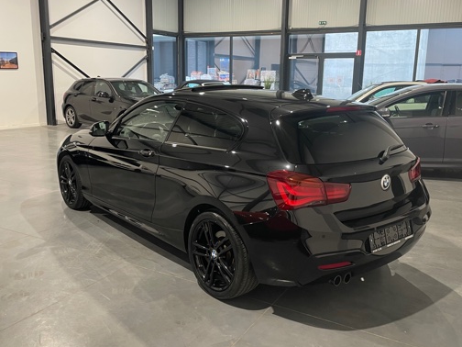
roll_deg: -1.1
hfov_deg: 55.4
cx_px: 235
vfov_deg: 42.9
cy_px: 166
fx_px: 440
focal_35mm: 33
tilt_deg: -12.5
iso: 125
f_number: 1.6
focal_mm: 4.2
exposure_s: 1/50
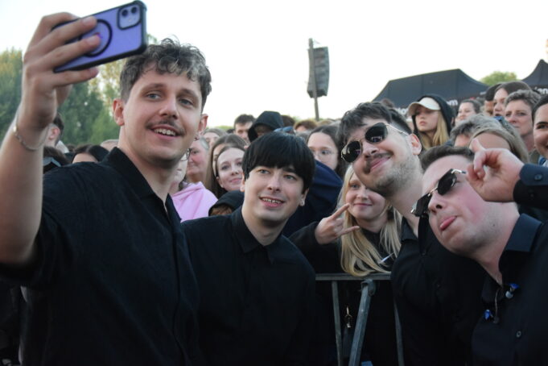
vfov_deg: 26.5
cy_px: 183
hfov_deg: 38.9
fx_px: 776
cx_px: 274
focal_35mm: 51
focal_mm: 34
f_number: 4.2
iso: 3200
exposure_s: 1/500
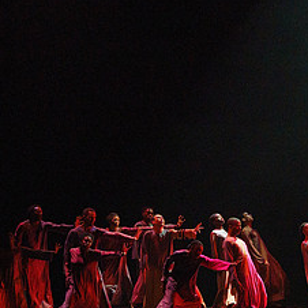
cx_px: 306
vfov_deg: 7.3
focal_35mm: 241
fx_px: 2426
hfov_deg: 7.2
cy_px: 84
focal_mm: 100
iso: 6400
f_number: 5.6
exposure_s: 1/250
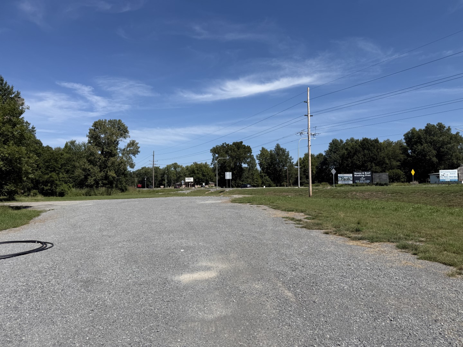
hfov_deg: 71.6
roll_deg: +0.8
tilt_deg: +2.8
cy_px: 174
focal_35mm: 24
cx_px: 232
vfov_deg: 56.8
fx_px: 321
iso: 80
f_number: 1.78
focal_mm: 6.76
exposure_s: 1/6173
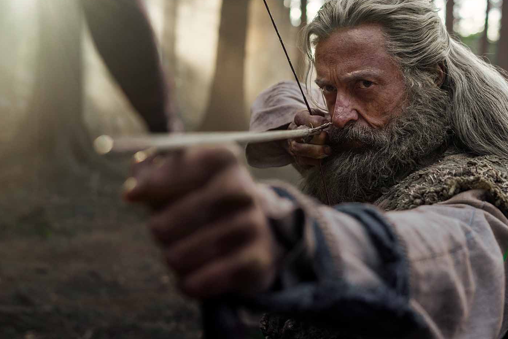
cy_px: 122
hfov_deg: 35.6
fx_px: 790
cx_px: 291
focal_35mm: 56
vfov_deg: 24.1
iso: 800
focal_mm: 40
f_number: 2.8
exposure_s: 1/400
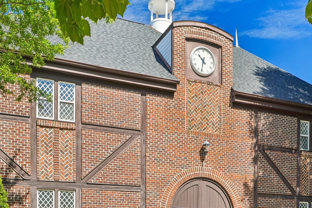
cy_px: 135
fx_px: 355
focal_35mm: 41
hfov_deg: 47.4
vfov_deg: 32.4
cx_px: 158
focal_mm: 20
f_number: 6.7
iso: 100
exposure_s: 1/125
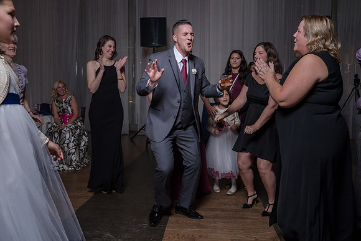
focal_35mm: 31
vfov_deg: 42.2
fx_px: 312
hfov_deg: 60.1
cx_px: 176
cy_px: 127
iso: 2000
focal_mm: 26
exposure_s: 1/100
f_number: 5.6
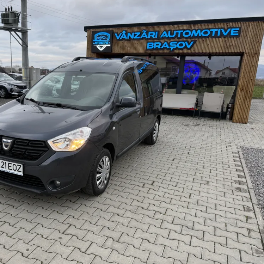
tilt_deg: -12.6
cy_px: 133
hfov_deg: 54.3
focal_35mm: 29
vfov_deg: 55.6
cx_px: 85
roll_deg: -2.3
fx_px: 250
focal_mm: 6.76
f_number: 1.78
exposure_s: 1/121
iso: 125
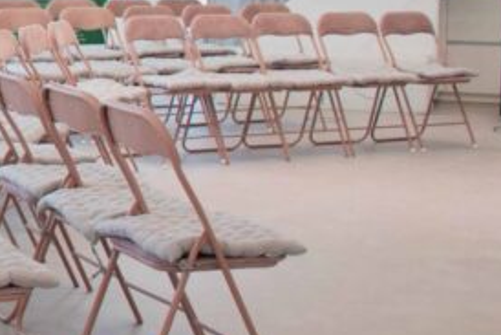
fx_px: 1406
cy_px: -10
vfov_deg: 13.4
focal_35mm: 101
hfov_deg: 17.9
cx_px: -267
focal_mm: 18
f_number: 3.5
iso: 320
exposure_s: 1/100
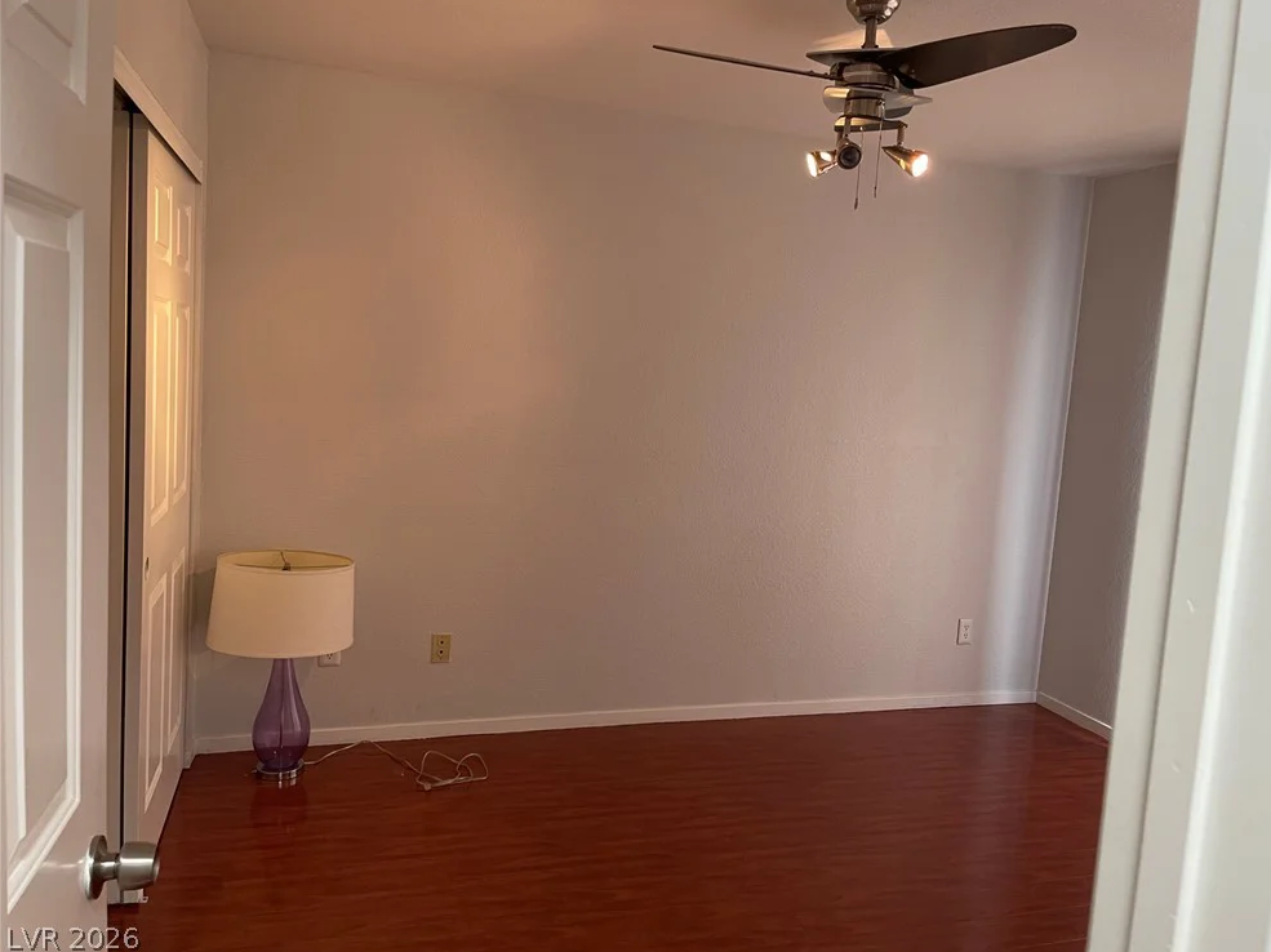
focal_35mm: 26
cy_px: 464
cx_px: 659
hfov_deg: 67.3
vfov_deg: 53.0
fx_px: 954
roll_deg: -3.6
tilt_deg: -5.8
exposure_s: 1/60
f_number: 1.6
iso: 125
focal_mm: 5.1
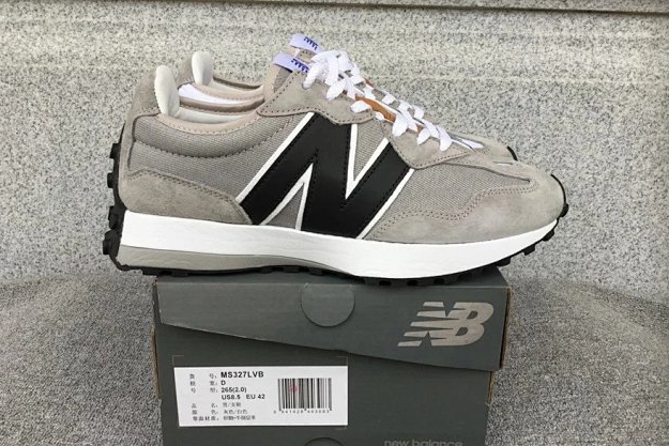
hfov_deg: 57.2
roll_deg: -1.2
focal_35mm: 33
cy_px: 232
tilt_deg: -17.1
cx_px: 330
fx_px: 613
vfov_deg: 40.0
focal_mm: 3.3
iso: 25
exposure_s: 1/100
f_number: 2.4
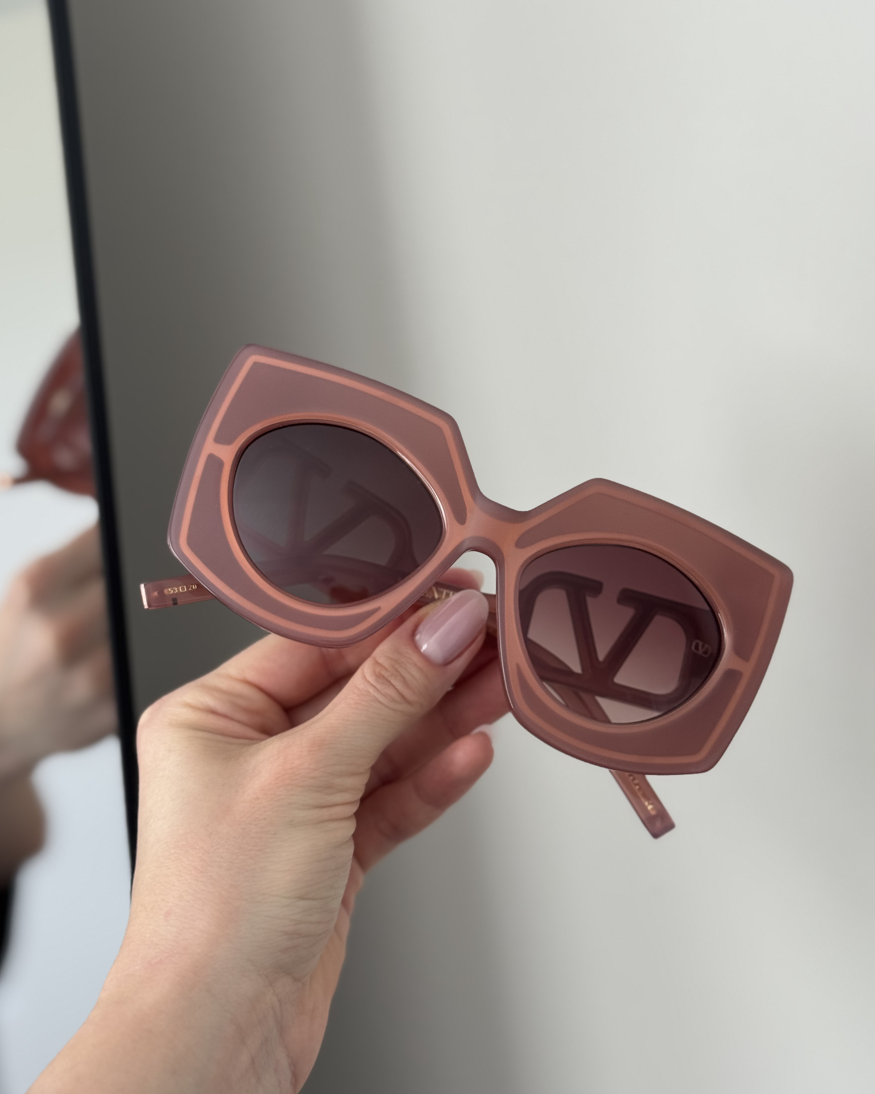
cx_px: 431
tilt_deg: -20.4
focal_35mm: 51
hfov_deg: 29.7
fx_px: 1651
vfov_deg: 36.6
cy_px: 520
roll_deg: -0.6
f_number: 1.78
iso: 64
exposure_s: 1/121
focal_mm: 6.76
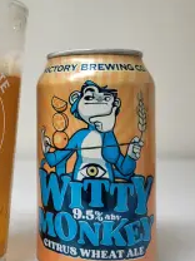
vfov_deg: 37.9
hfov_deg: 27.8
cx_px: 11
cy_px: 93
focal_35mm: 50
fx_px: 376
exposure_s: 1/120
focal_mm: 5.4
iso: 250
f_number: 1.8
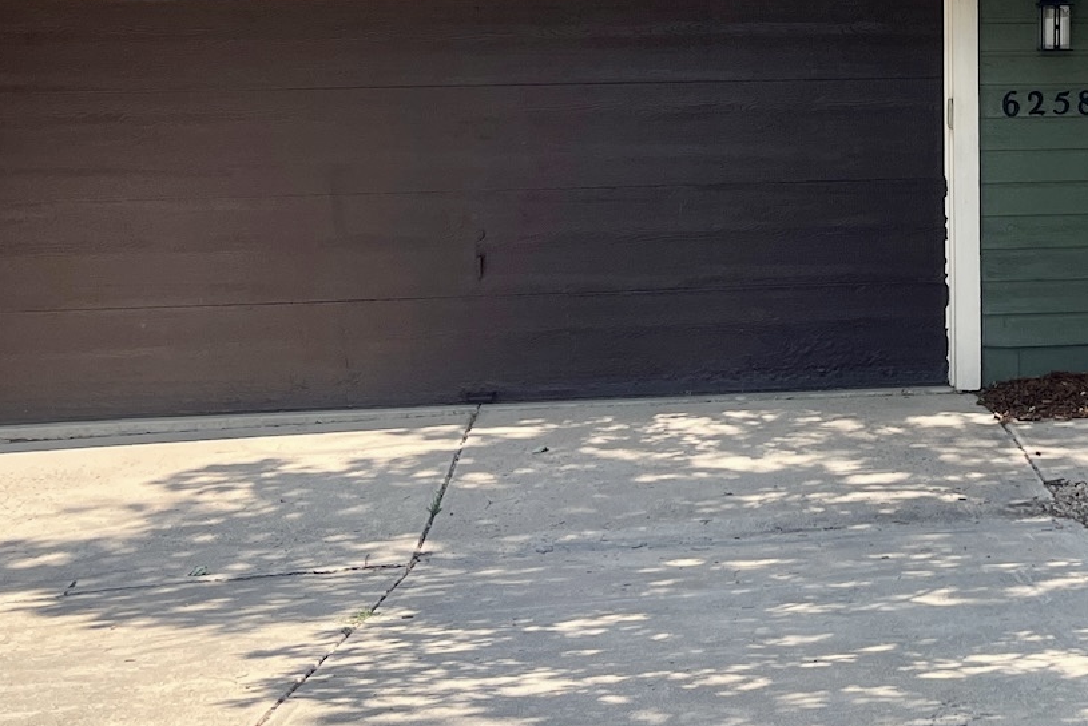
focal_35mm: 68
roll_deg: +0.8
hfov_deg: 28.4
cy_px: 17
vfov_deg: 19.5
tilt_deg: -1.9
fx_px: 2055
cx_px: 998
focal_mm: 5.1
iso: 50
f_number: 1.6
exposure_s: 1/1075
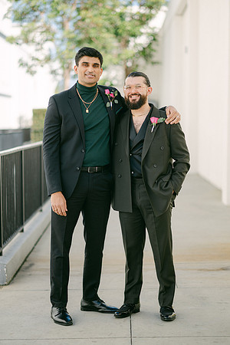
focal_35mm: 85
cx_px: 115
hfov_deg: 16.1
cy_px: 172
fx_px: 815
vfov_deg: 23.9
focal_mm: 85
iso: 80
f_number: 1.8
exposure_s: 1/3200
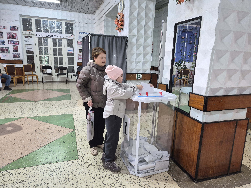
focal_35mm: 23
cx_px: 126
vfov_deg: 58.9
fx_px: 167
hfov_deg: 73.9
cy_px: 94
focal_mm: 5.4
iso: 500
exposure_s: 1/100
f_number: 1.8
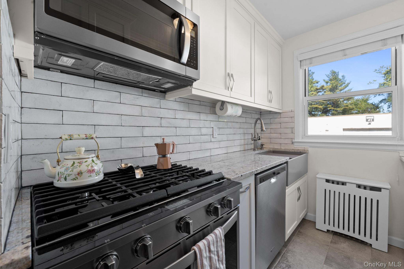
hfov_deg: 104.3
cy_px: 134
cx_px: 202
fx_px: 157
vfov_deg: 81.2
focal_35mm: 14
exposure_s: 1/3
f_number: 10
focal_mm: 14
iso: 250
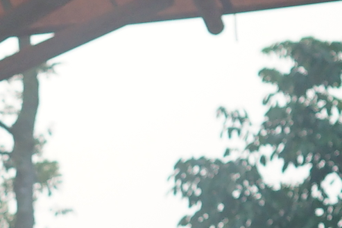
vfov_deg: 3.4
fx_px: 3791
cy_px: 539
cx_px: -433
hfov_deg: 5.0
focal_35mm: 399
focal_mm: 50
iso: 640
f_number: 2.8
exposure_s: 1/200
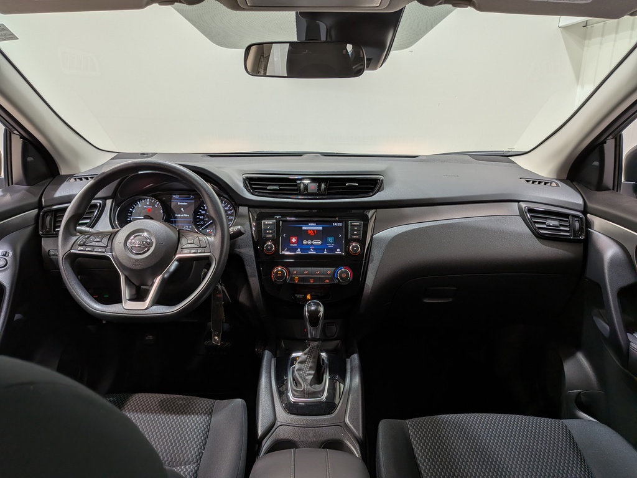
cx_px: 318
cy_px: 239
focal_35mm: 24
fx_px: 442
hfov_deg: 71.6
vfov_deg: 56.8
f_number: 1.7
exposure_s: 1/120
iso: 29
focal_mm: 4.53
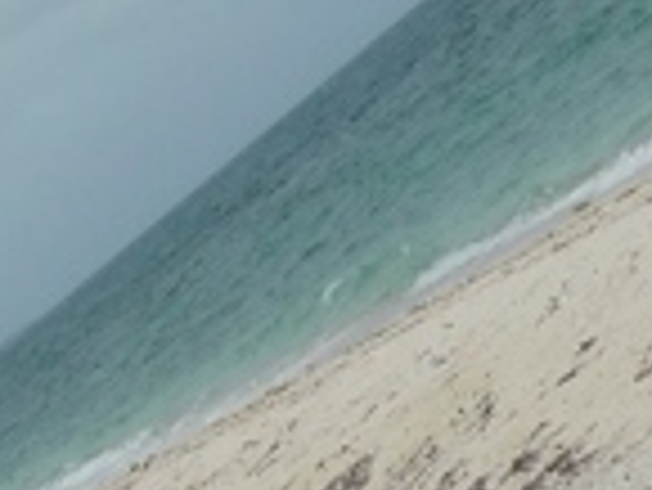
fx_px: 3808
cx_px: 299
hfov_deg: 9.8
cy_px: 67
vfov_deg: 7.3
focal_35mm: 202
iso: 100
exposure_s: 1/640
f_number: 6.3
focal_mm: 6.8
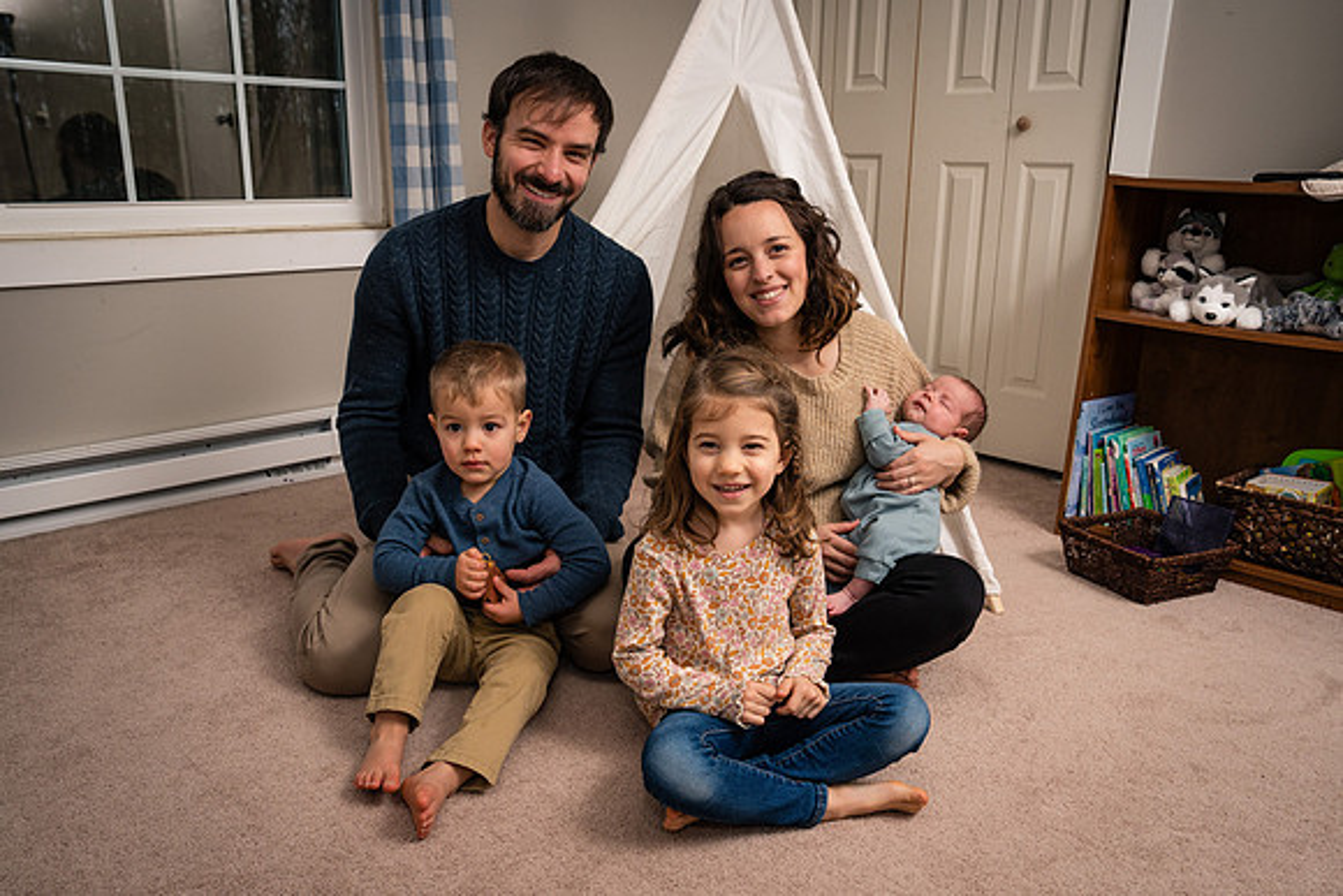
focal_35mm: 27
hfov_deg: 66.6
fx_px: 1023
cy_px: 512
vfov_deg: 47.2
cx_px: 670
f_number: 5
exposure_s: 1/250
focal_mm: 24
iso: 500
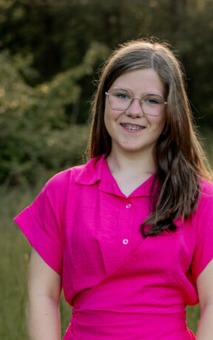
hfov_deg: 11.4
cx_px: 134
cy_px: 259
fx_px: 1067
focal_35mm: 115
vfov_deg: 18.0
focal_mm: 50
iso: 250
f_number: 2.5
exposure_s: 1/800
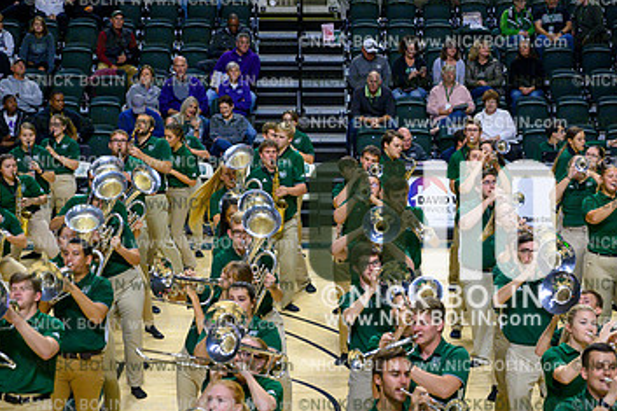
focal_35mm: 115
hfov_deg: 17.7
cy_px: 244
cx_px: 432
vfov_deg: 11.9
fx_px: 1970
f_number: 4.5
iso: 3200
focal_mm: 70
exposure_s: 1/800
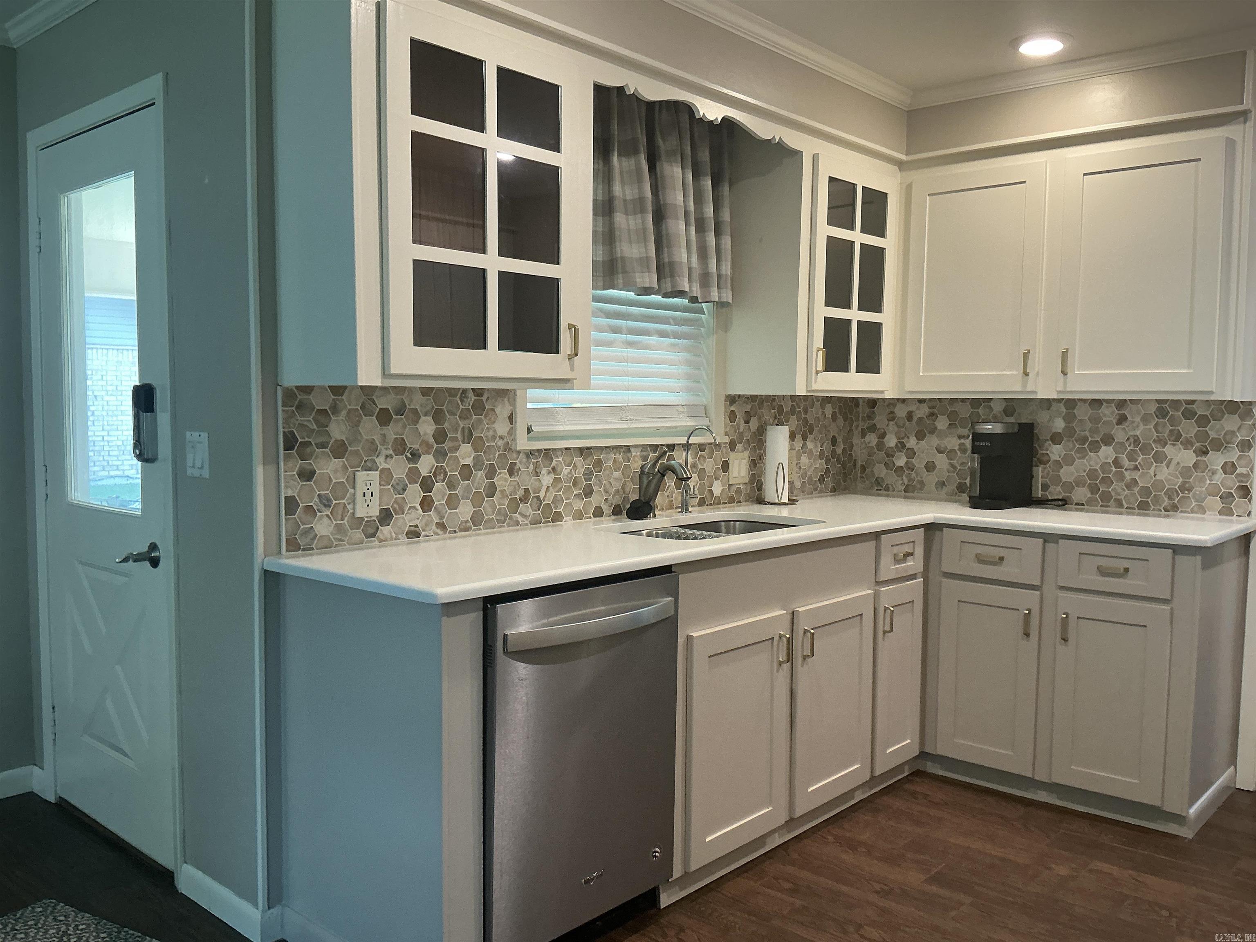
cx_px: 628
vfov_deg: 49.7
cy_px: 471
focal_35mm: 28
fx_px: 1016
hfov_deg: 63.4
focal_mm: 3
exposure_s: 1/60
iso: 100
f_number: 1.8
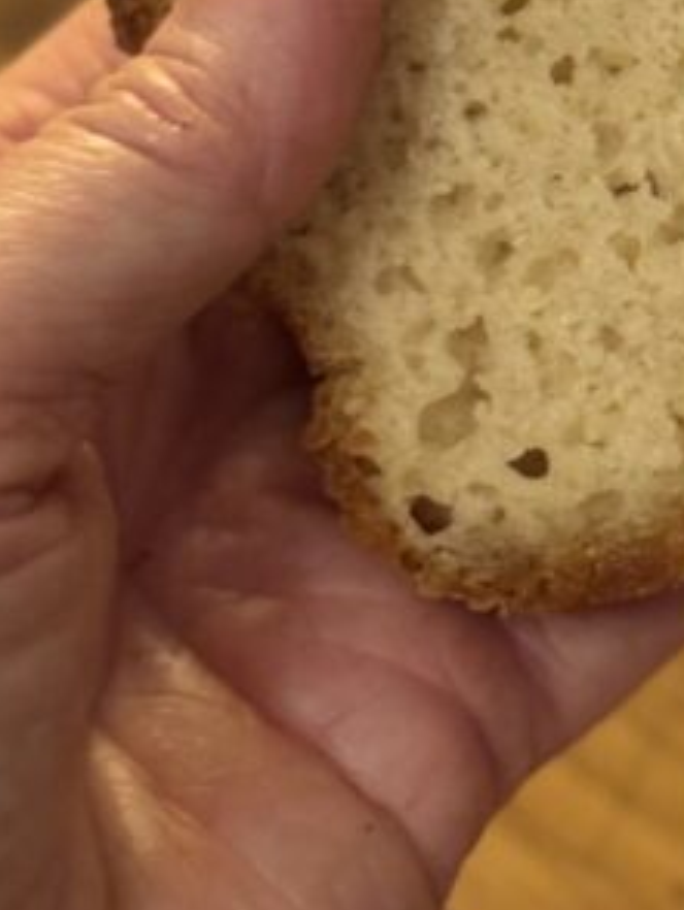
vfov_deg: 12.2
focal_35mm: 160
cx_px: 1023
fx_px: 4209
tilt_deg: -42.9
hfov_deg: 9.1
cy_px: -50
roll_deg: +1.0
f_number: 1.78
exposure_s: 1/40
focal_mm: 6.76
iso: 250
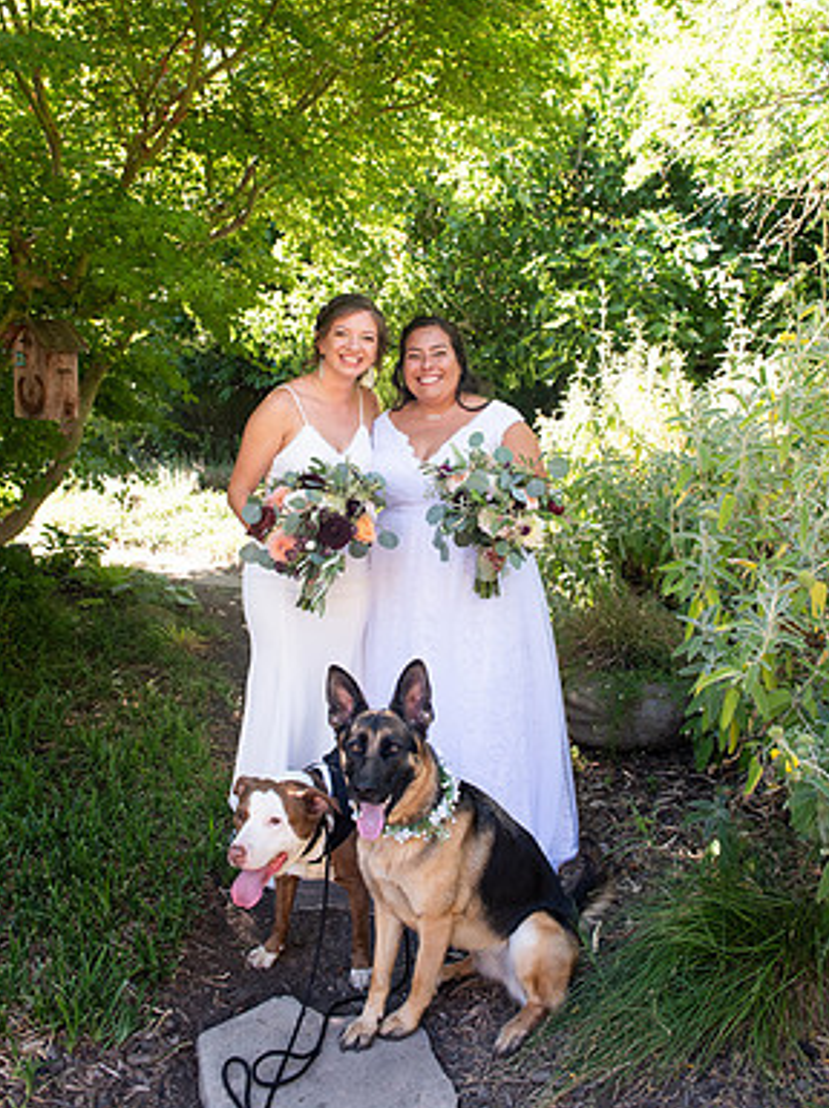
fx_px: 864
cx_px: 412
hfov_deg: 51.3
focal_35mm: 27
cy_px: 509
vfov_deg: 65.3
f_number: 5
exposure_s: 1/200
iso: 640
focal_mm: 24
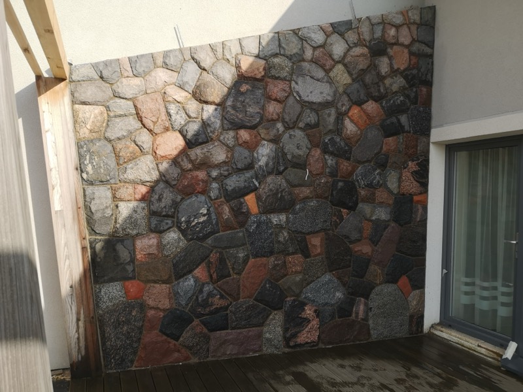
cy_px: 196
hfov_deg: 65.3
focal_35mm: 27
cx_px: 262
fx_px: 408
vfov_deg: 51.4
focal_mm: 5.58
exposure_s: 1/1284
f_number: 1.8
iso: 50
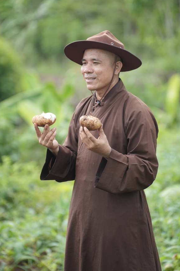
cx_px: 94
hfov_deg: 8.2
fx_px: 1261
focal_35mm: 168
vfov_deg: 12.2
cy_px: 125
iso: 400
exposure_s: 1/1000
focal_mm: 150
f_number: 3.2
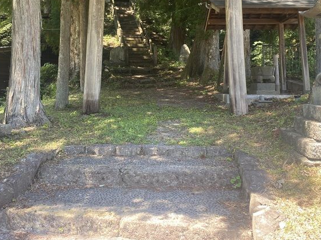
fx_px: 352
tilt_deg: +2.9
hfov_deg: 49.0
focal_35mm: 38
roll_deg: -0.4
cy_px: 67
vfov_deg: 37.0
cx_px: 154
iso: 40
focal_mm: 4.25
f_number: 1.8
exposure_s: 1/122
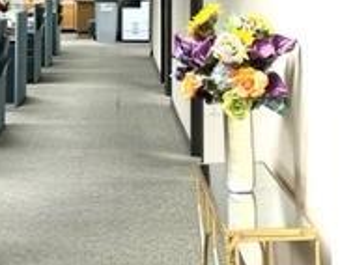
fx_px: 898
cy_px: -91
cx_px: 129
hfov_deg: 22.2
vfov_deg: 15.8
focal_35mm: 88
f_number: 1.5
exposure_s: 1/60
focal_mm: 5.7
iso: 100
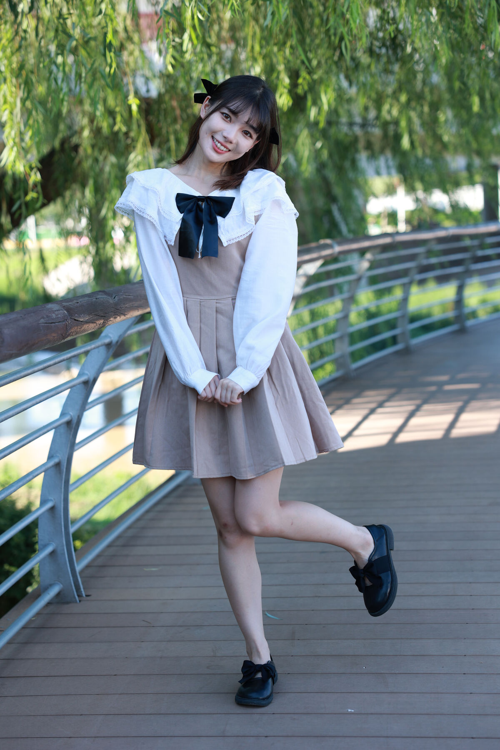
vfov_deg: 28.8
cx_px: 250
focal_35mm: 70
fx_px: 1458
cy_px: 375
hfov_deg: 19.5
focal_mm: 70
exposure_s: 1/200
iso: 100
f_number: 2.8
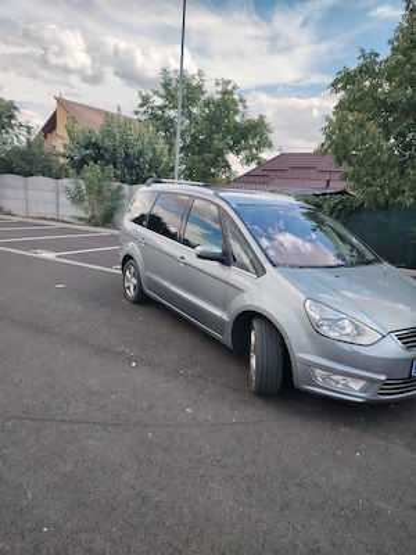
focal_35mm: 24
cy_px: 278
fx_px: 385
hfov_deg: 56.8
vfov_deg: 71.6
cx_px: 208
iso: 100
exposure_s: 1/621
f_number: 1.75
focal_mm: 5.25
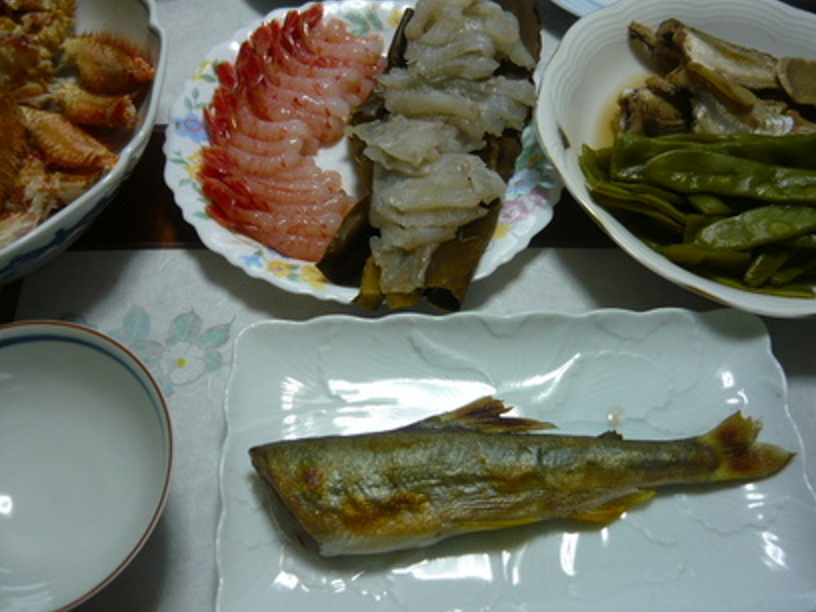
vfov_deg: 41.8
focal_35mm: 34
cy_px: 299
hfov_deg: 54.0
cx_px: 418
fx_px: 801
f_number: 2.8
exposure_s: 1/30
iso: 125
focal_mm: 5.5
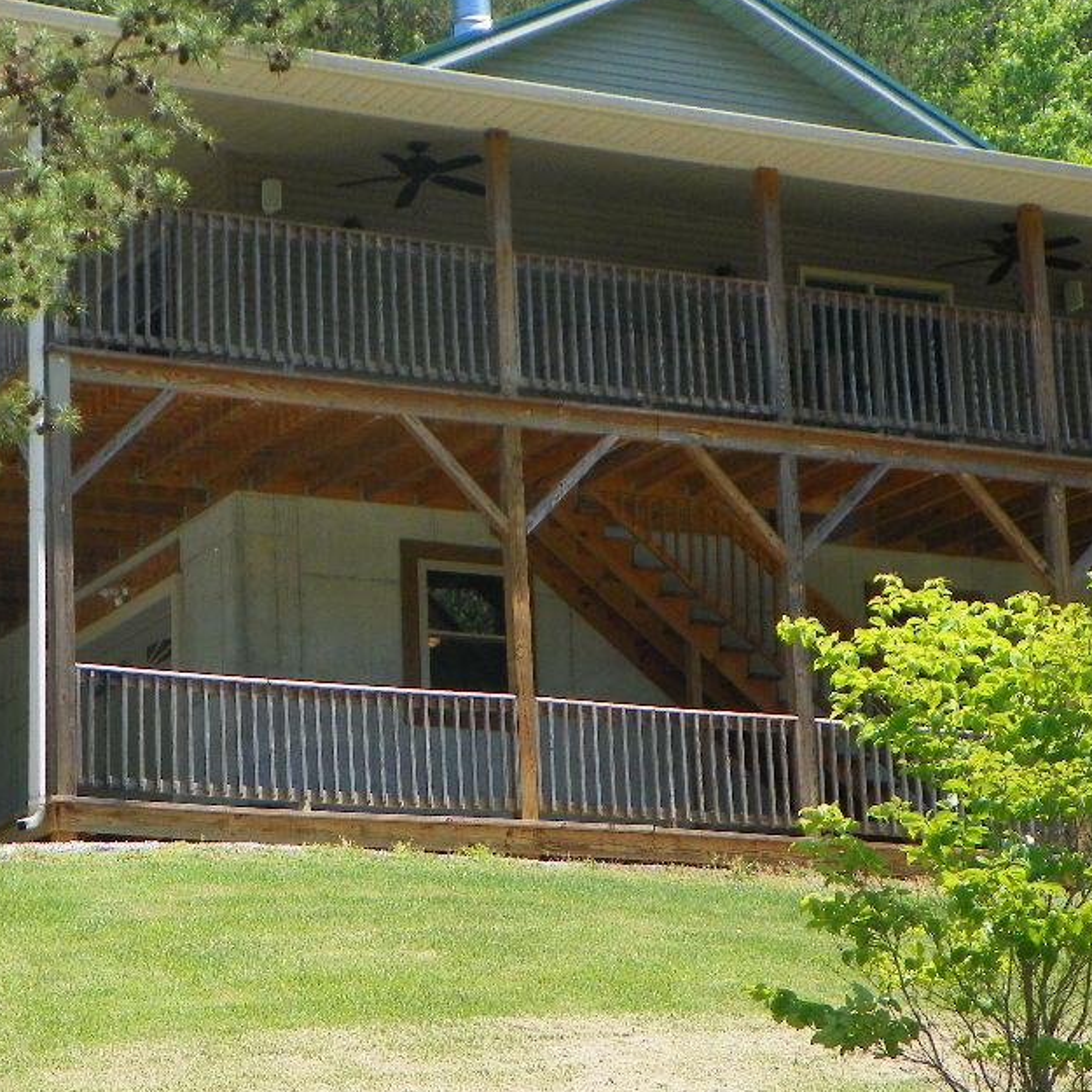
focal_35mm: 105
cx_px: 344
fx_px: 3747
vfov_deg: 16.6
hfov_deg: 16.5
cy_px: 479
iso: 64
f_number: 4
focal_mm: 10.3
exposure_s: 1/400
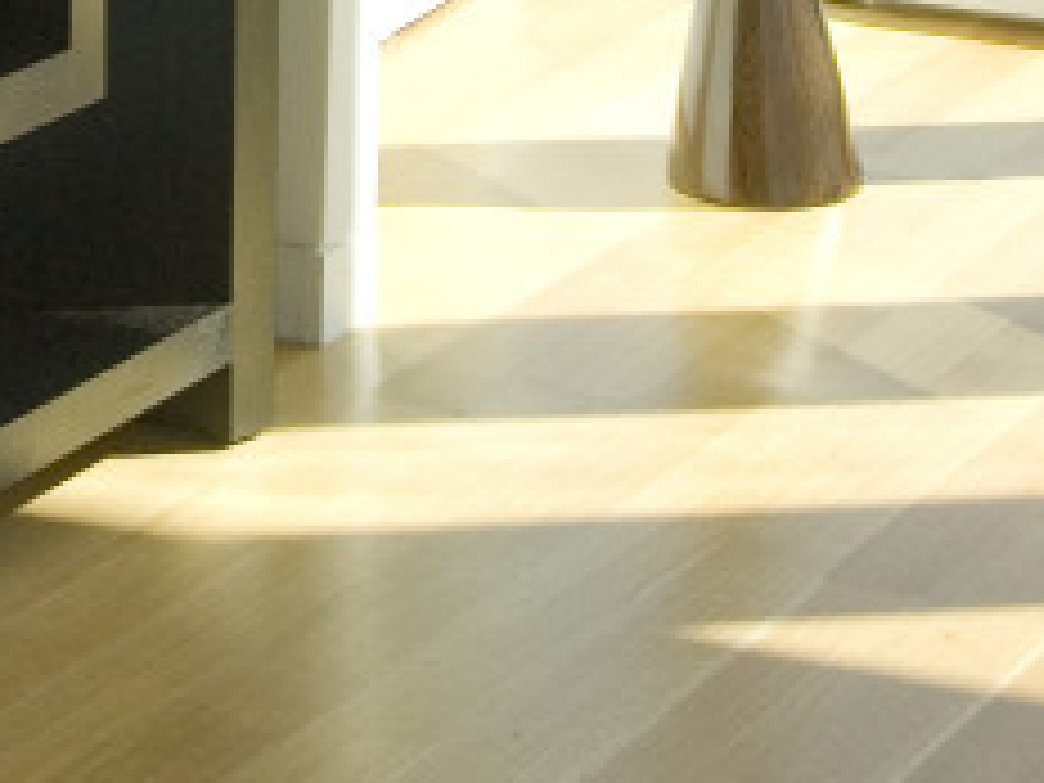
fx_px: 4735
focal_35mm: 157
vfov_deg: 8.8
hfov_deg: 12.5
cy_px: -896
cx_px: 243
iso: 250
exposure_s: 1/500
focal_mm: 28
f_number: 5
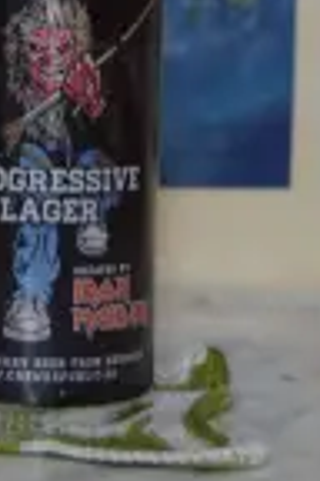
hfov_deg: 8.5
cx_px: -167
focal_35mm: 158
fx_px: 2107
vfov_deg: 12.9
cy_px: 55
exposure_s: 1/60
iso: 720
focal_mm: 38
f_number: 4.8
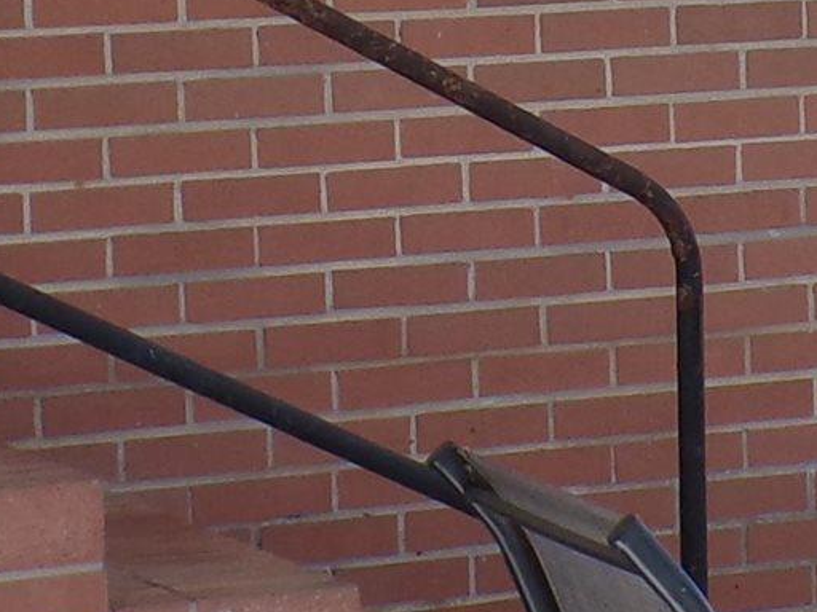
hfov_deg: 10.2
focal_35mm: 192
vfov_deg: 7.7
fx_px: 4532
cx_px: 926
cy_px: -11
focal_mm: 5.8
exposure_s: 1/180
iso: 100
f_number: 3.2
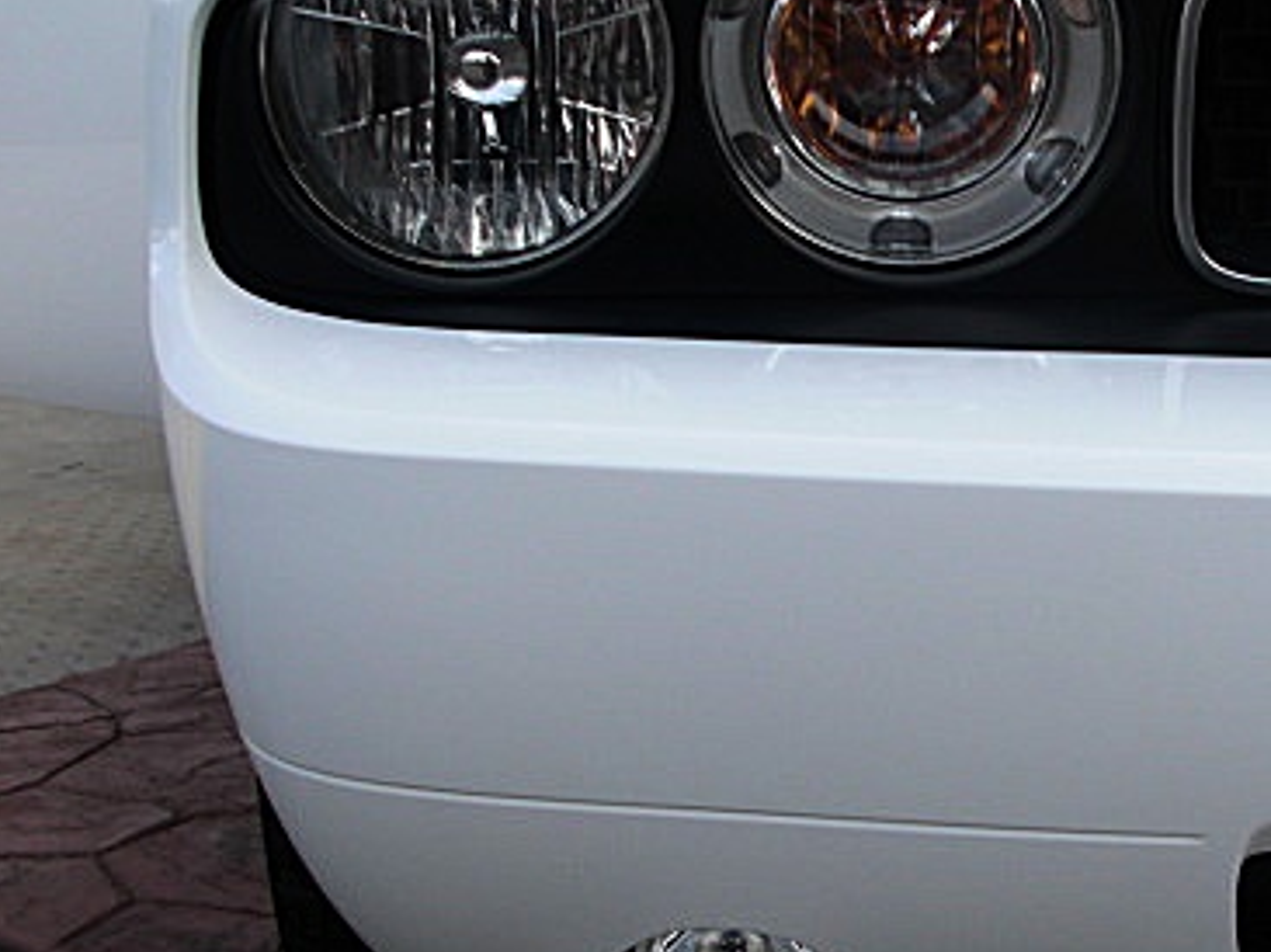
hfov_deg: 30.2
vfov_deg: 23.3
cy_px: 493
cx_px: 972
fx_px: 2312
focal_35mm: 63
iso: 50
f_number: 2.8
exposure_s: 1/250
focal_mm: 6.3
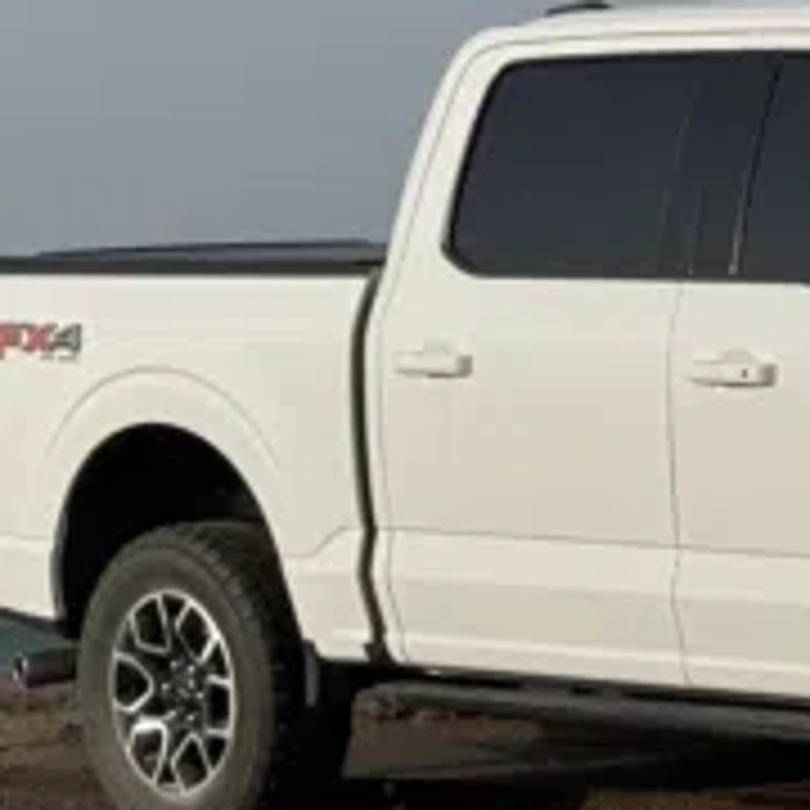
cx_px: 1107
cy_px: 351
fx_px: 3998
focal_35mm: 151
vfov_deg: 11.6
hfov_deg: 11.2
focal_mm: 6.76
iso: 64
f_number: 1.78
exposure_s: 1/5587
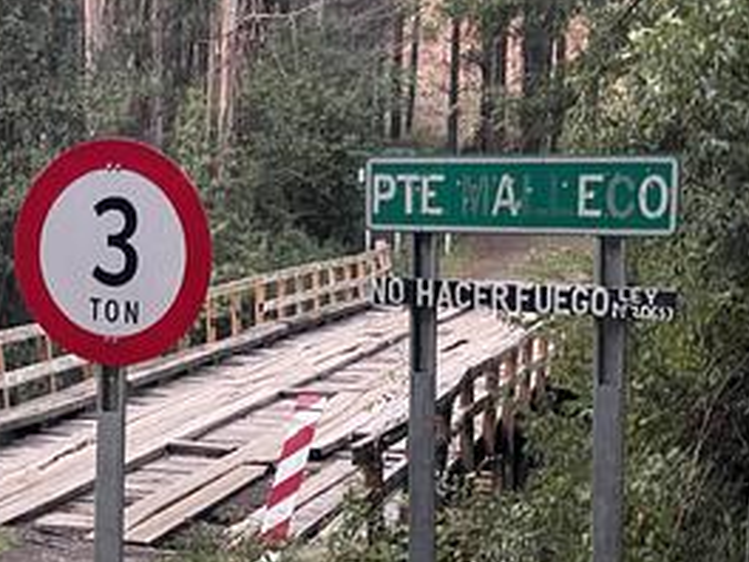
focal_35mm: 84
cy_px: 369
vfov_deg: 17.5
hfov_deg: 23.0
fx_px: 1818
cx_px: 155
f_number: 2
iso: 1250
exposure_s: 1/30
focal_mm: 6
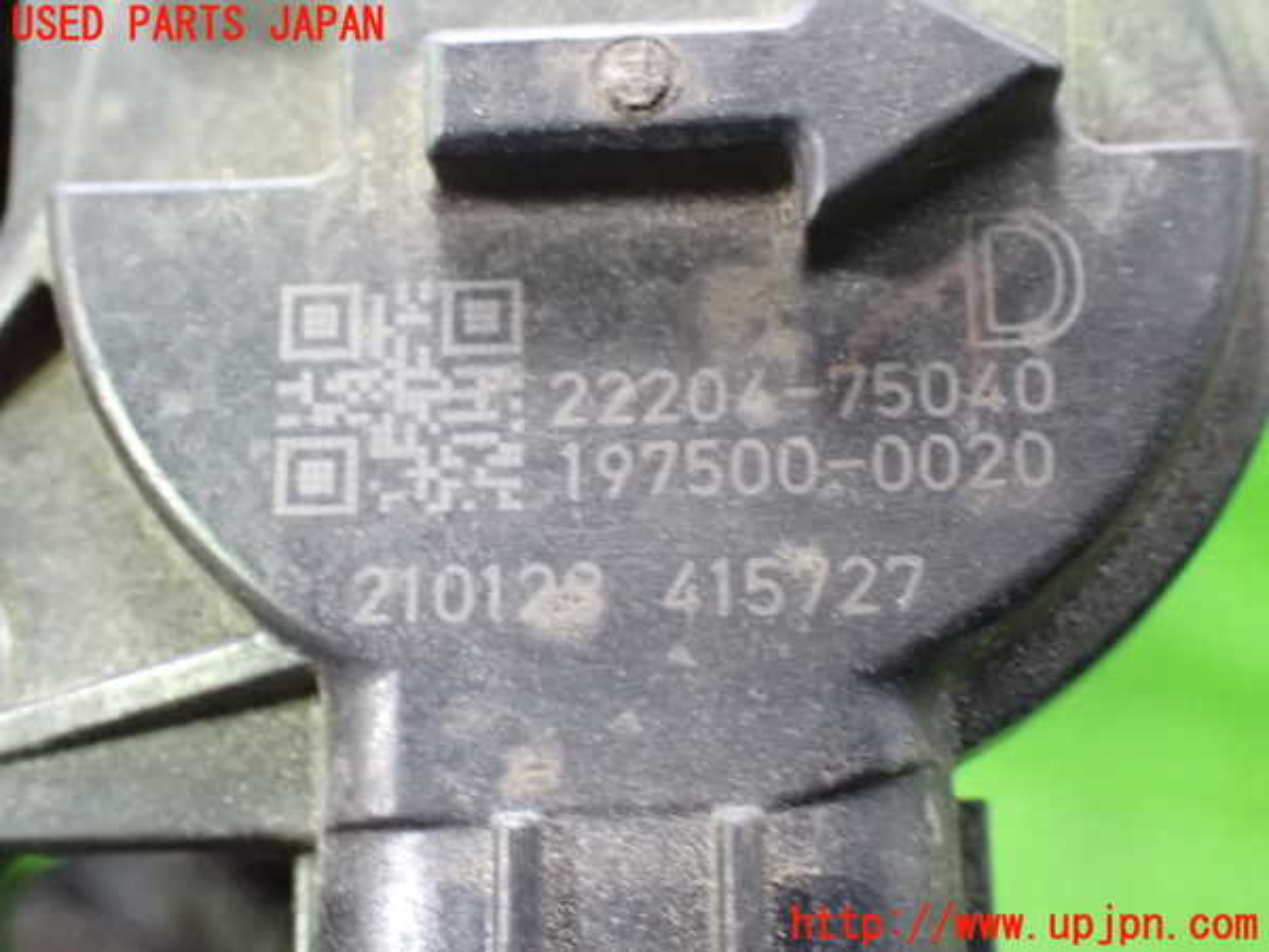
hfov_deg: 33.2
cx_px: 634
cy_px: 476
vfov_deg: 25.2
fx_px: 2126
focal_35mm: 58
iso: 1600
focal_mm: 10.35
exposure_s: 1/15
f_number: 3.5
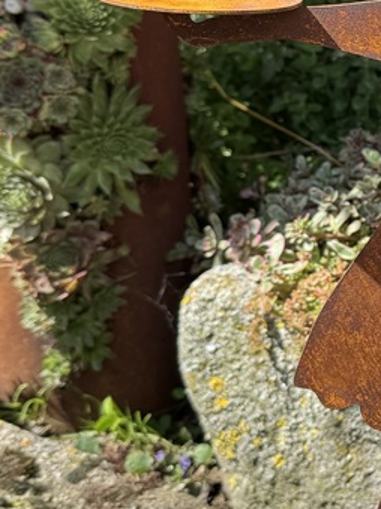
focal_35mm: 85
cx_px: 550
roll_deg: -0.4
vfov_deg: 22.8
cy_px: 125
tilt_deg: -16.1
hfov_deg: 16.1
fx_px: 1248
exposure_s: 1/1637
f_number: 1.78
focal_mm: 6.76
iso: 80
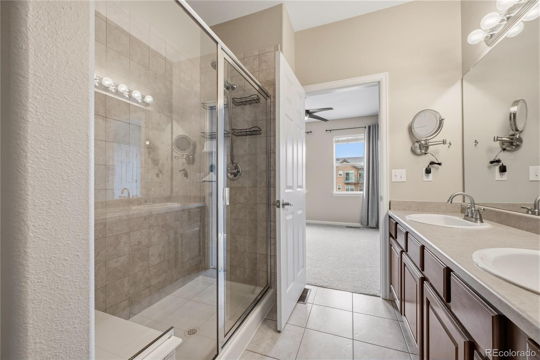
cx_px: 270
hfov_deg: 104.3
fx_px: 210
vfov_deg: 81.2
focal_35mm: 14
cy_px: 180
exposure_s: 1/8
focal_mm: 14
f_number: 8
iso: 400
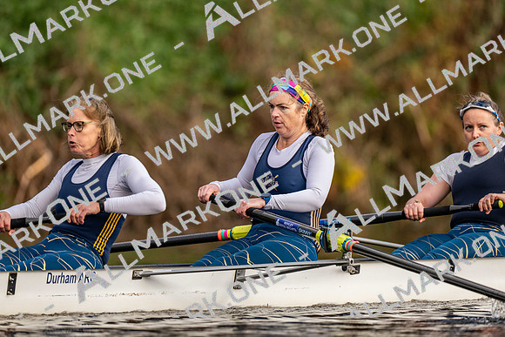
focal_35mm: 600
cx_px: 252
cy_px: 168
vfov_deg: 2.3
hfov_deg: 3.4
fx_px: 8418
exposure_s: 1/2500
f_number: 4
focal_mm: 600
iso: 1000
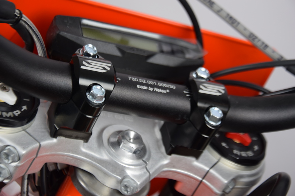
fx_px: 860
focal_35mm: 105
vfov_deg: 13.0
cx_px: 148
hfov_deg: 19.5
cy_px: 98
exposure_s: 1/125
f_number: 5.6
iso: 400
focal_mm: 70
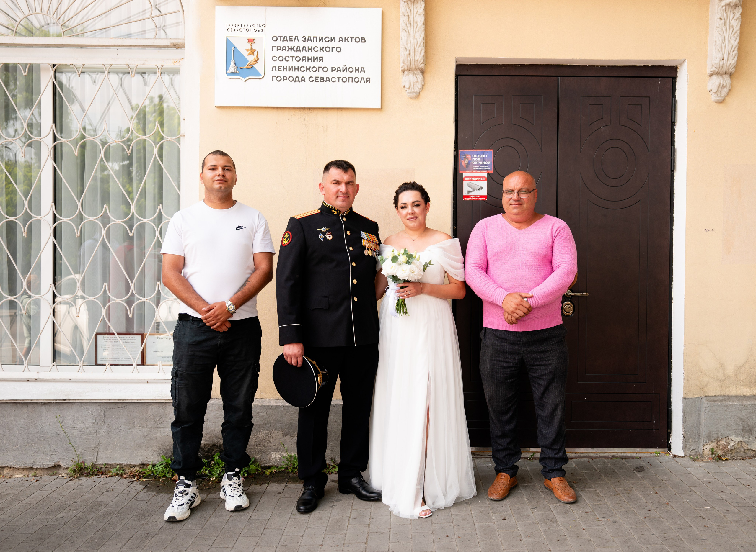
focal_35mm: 31
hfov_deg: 58.4
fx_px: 674
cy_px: 273
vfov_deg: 44.6
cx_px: 418
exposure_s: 1/320
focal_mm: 29
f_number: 3.5
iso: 100
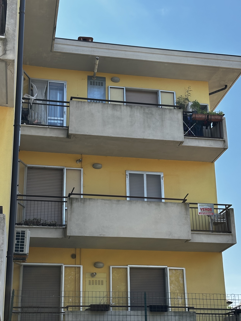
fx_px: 529
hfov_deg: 25.7
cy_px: 184
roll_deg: +1.0
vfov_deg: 33.7
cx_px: 121
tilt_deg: +20.4
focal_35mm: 57
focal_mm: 6.86
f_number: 1.78
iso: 64
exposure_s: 1/1453
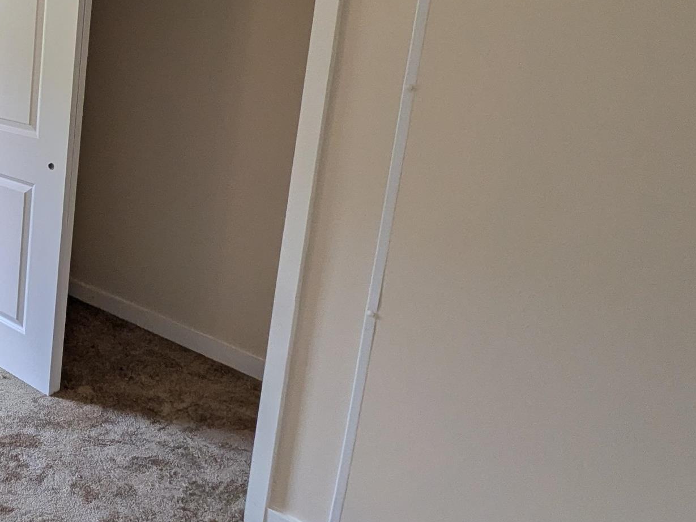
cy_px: 121
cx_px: -154
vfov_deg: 39.4
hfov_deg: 38.0
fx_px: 704
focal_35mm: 35
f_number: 2.2
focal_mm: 1.83
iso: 90
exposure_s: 1/60
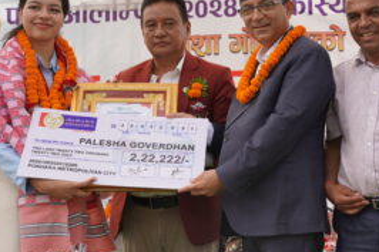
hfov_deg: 22.6
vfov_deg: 15.2
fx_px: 944
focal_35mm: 90
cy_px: 130
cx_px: 266
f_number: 4.5
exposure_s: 1/500
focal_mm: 36.7
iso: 100
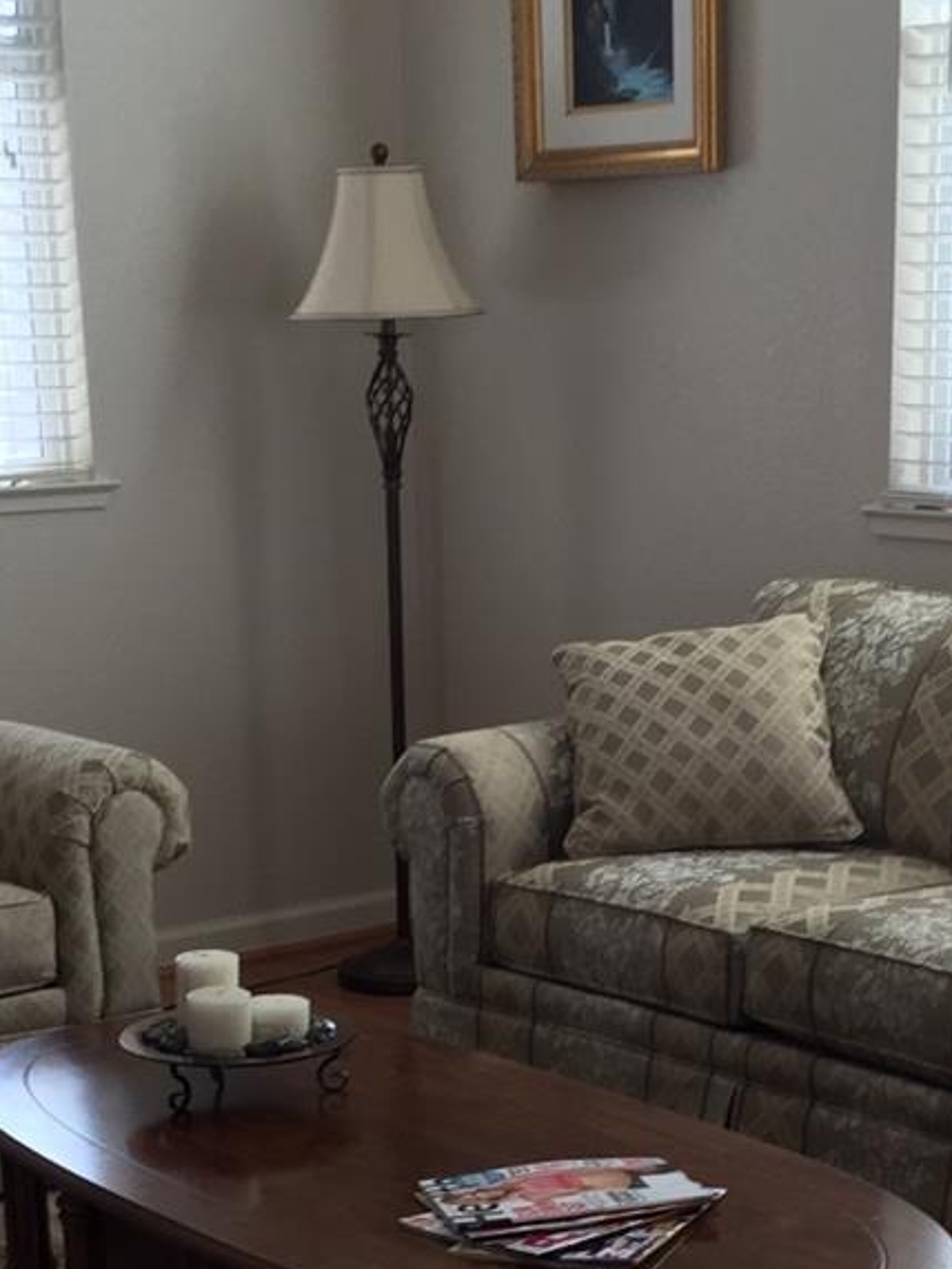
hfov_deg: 19.3
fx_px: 2787
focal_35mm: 76
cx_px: 617
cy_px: 1100
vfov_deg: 25.0
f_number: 2.2
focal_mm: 4.15
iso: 40
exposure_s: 1/60
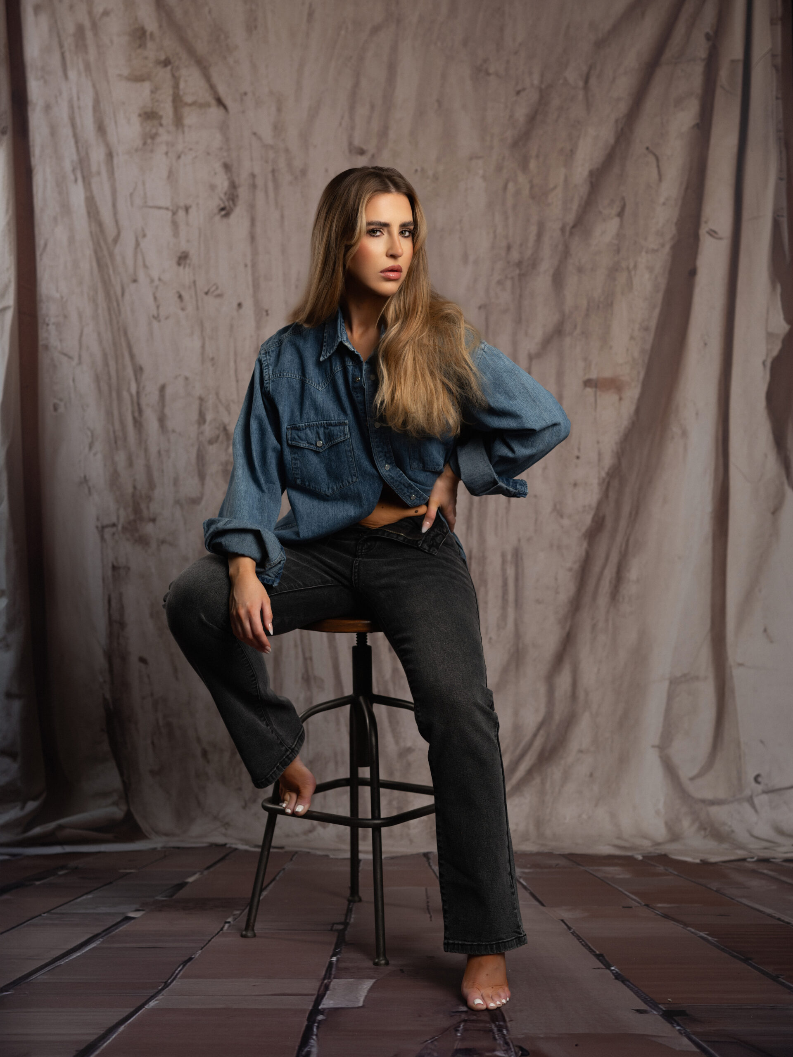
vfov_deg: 30.7
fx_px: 1924
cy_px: 528
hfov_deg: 23.3
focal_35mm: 63
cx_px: 396
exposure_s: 1/160
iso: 100
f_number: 3.6
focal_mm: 80
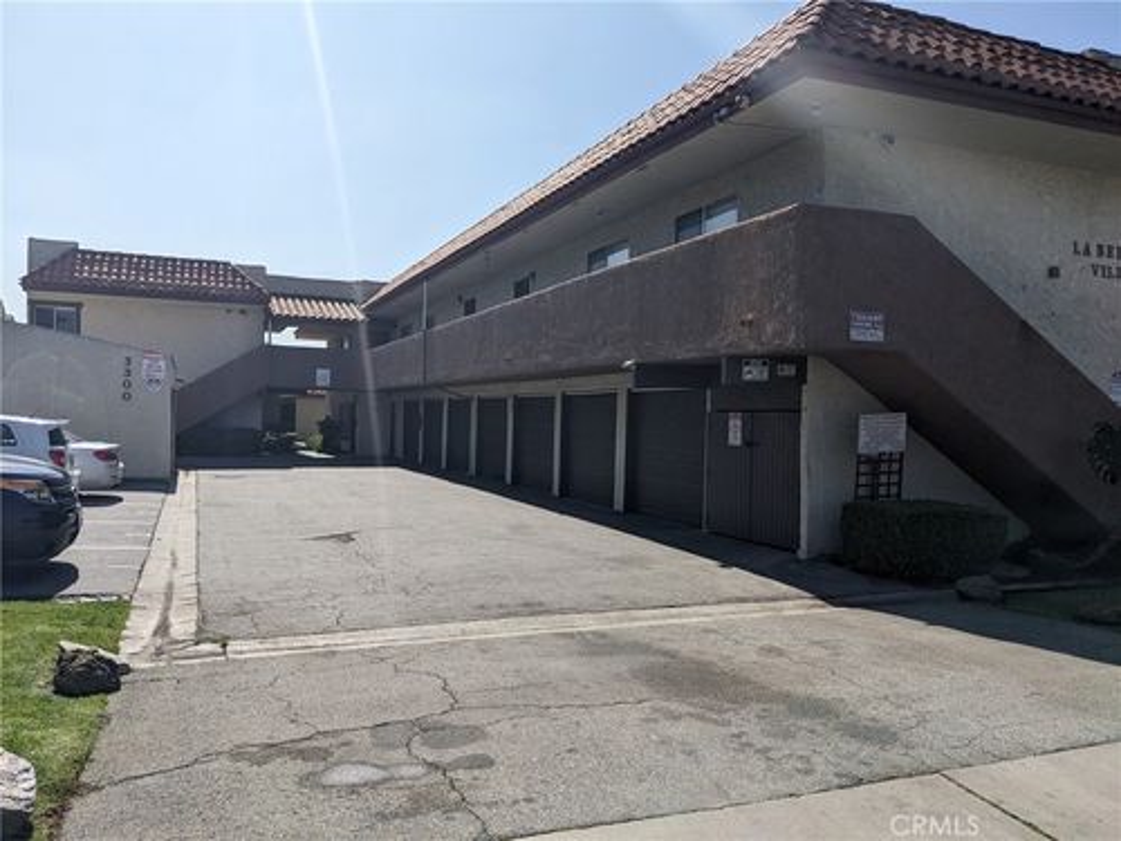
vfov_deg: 51.4
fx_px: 874
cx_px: 560
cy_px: 420
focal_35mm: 27
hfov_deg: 65.3
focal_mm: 4.38
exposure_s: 1/5848
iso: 64
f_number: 1.73
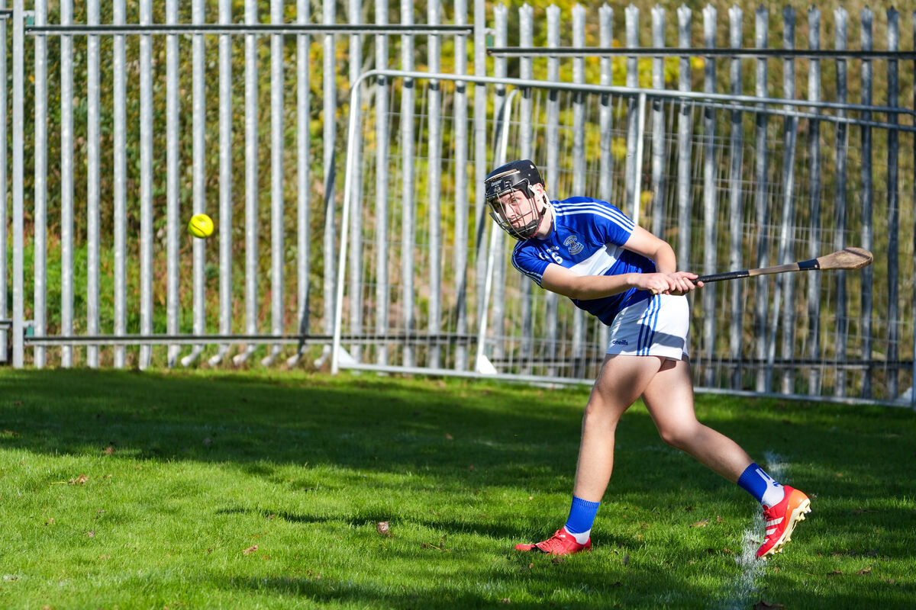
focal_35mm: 243
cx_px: 458
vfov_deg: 5.7
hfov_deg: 8.5
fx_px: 6183
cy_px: 305
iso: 200
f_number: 5.6
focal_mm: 243
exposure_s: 1/800
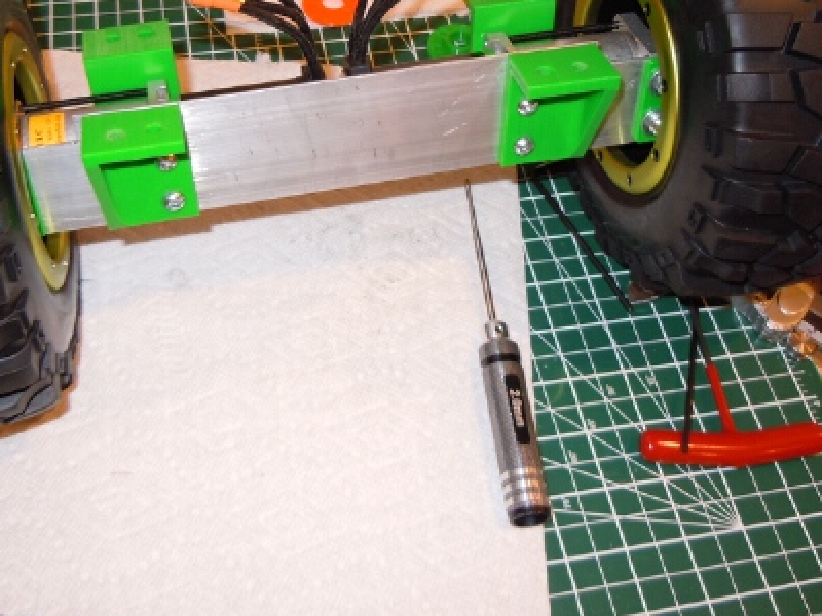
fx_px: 950
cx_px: 342
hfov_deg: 46.6
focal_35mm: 40
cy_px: 214
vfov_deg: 35.7
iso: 200
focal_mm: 5.4
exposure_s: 1/30
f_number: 3.5
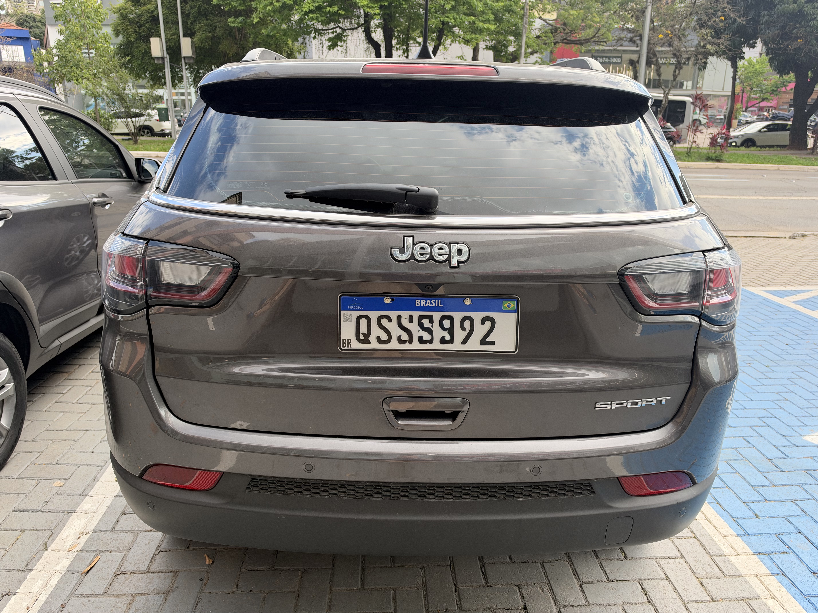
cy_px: 306
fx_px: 567
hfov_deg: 71.6
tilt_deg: -17.0
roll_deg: +0.5
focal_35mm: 24
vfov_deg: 56.8
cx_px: 409
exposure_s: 1/601
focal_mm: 6.93
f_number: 1.8
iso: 100
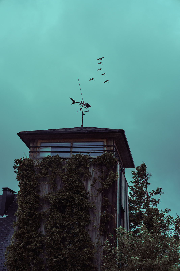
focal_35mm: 65
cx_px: 90
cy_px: 136
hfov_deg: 20.9
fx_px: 487
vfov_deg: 31.0
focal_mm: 65
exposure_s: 1/640
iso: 100
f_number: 5
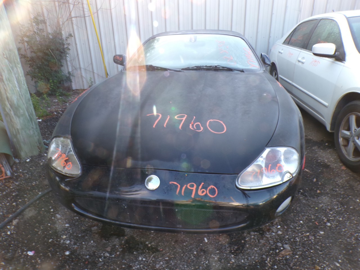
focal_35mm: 24
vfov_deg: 56.8
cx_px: 180
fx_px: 250
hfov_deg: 71.6
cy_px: 135
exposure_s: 1/50
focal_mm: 4.3
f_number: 4.4
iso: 100
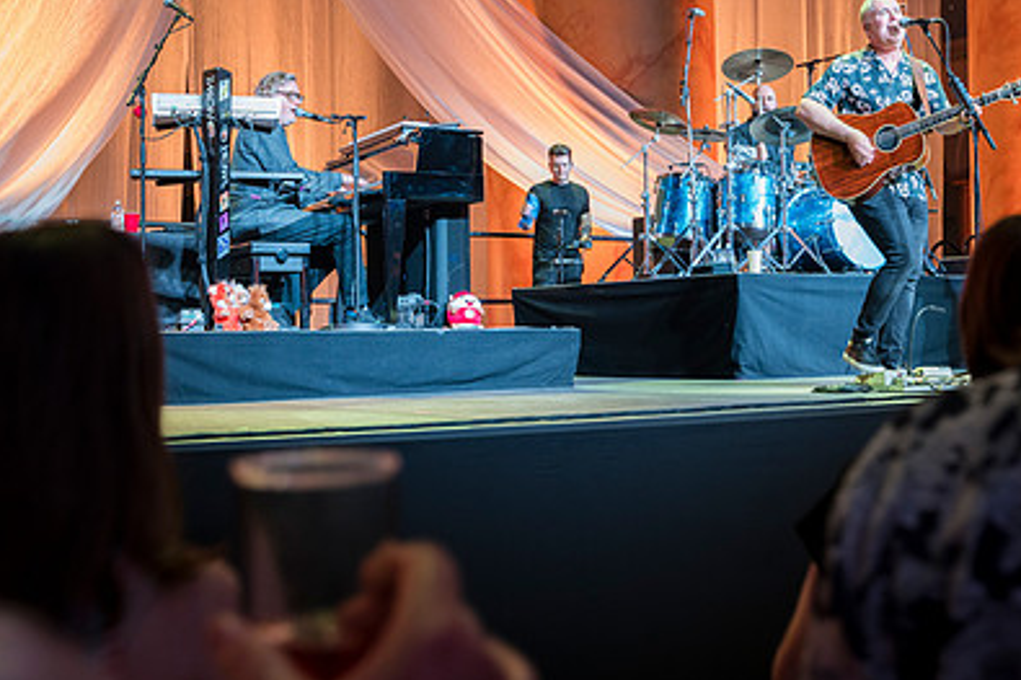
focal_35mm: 52
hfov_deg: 38.0
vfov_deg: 26.0
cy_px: 306
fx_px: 1474
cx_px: 623
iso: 800
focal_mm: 34
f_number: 4
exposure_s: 1/30
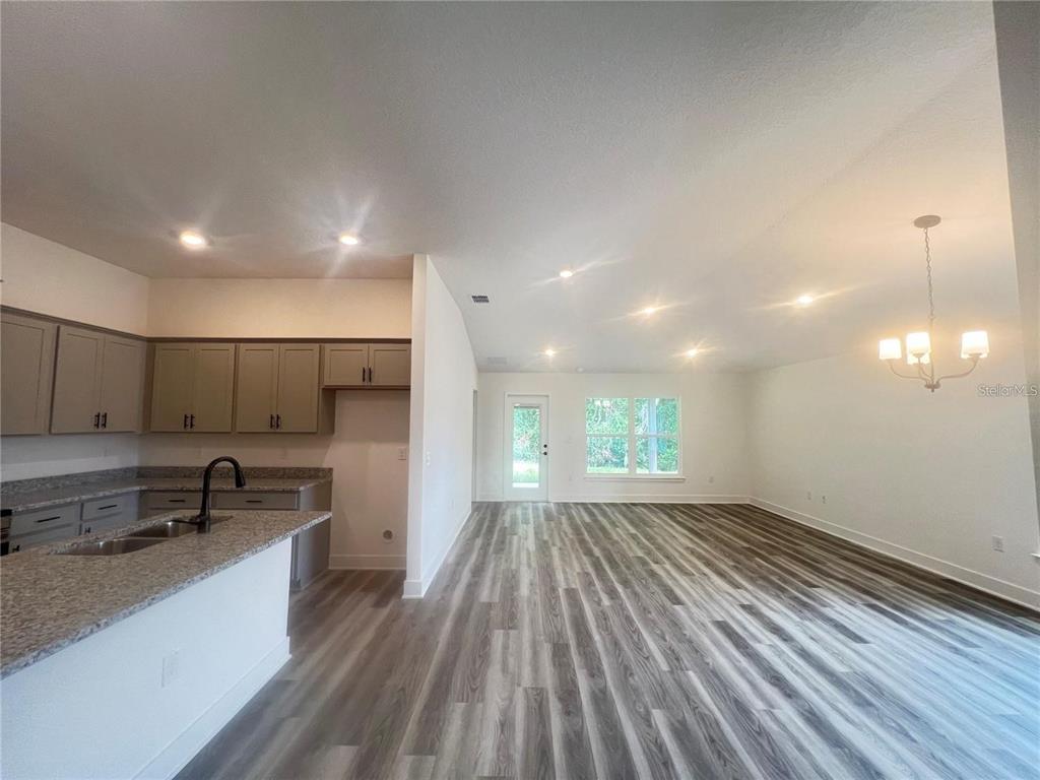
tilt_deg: +4.0
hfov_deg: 106.2
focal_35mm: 13
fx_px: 391
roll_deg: +0.0
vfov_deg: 89.9
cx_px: 520
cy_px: 390
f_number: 1.8
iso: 160
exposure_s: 1/60
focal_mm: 1.57
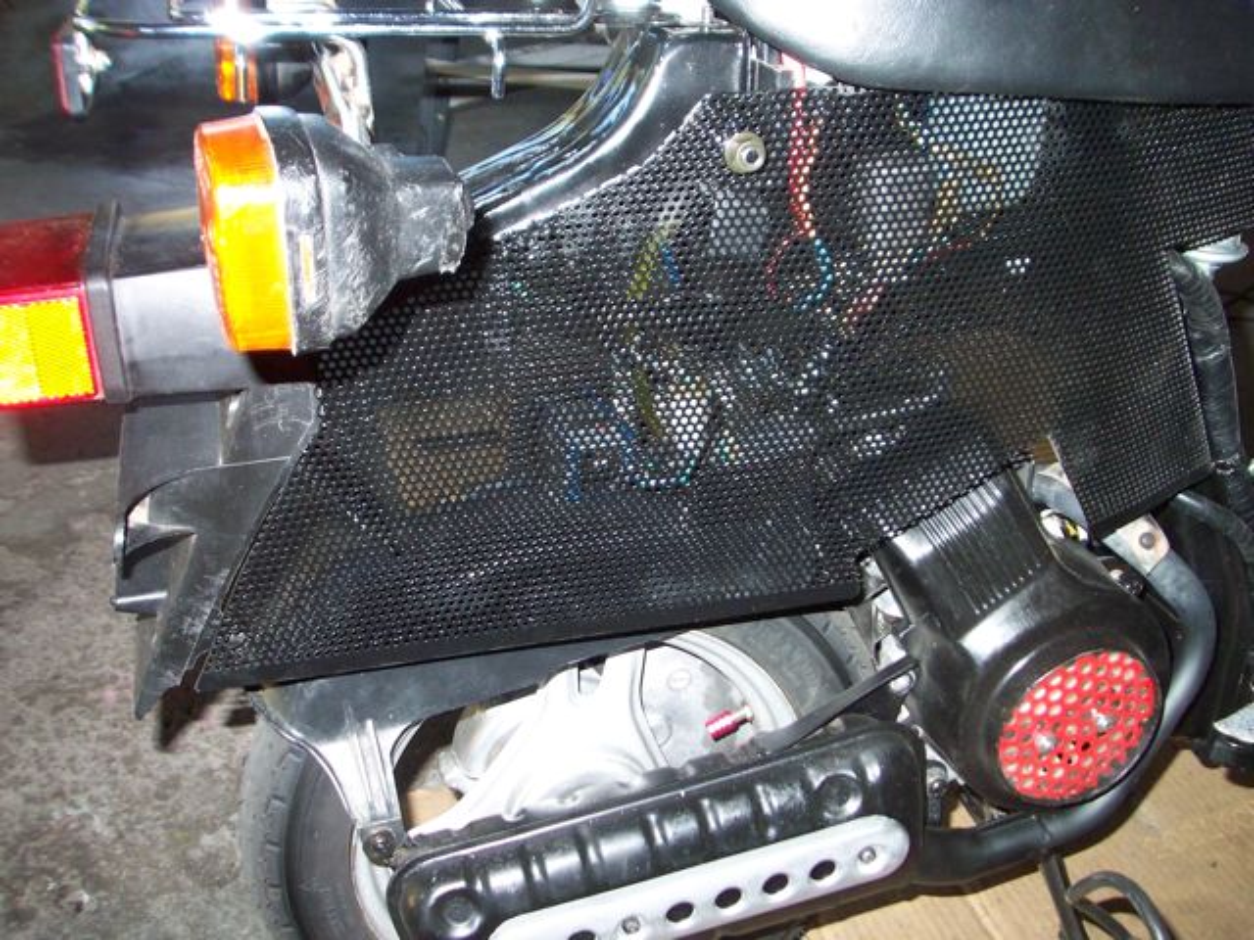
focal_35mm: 38
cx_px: 627
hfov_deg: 49.0
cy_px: 470
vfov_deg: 37.7
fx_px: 1377
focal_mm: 6.3
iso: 200
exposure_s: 1/60
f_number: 3.9
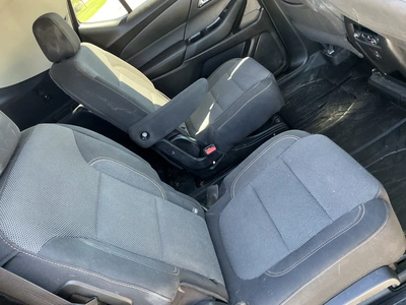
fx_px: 328
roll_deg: +39.8
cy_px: 152
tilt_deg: -29.1
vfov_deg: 49.7
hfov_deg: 63.4
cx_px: 203
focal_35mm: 28
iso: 160
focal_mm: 3
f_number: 1.8
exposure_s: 1/60
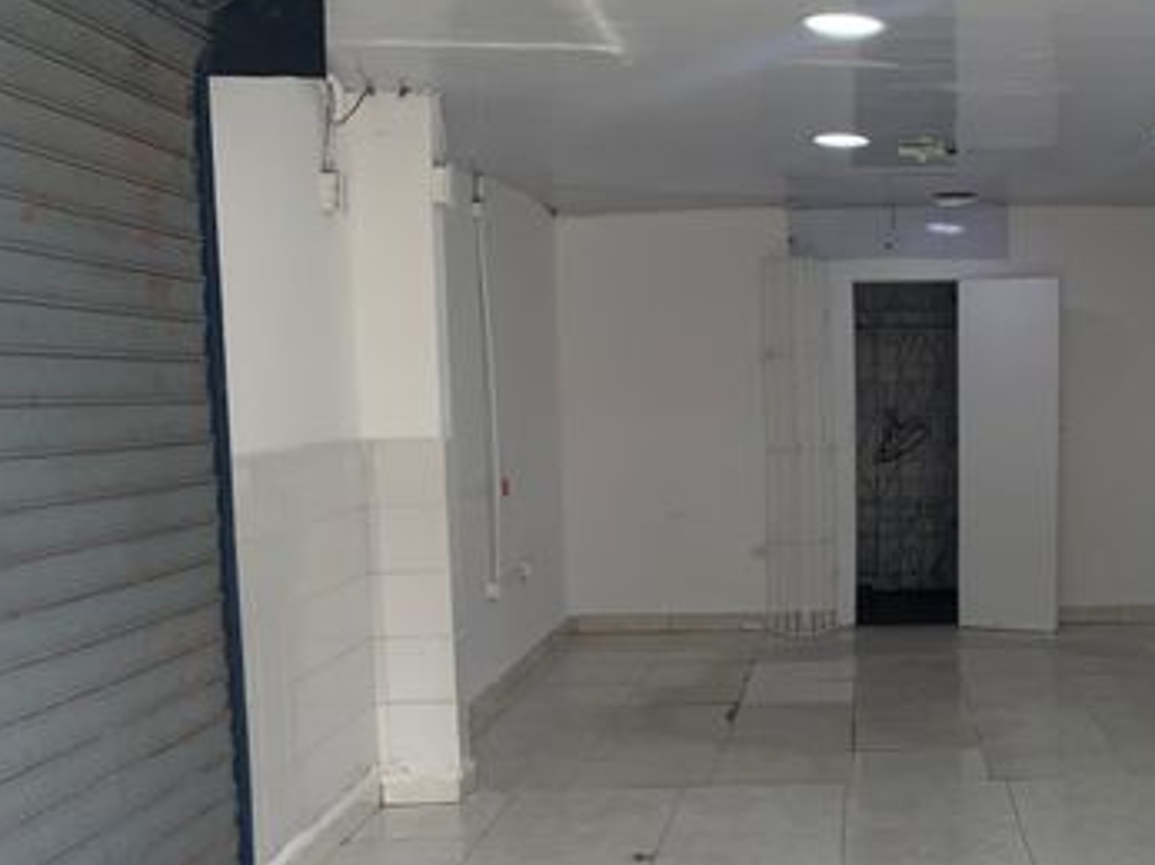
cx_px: 970
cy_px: 582
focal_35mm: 50
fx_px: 1668
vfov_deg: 28.9
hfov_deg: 36.5
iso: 25
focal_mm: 4.25
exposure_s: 1/296
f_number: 1.8
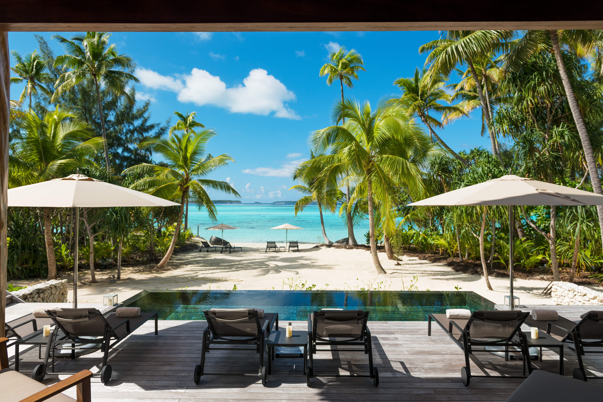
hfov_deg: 73.7
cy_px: 201
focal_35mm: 24
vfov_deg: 53.1
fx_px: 402
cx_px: 302
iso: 125
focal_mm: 24
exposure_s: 1/1250
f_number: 5
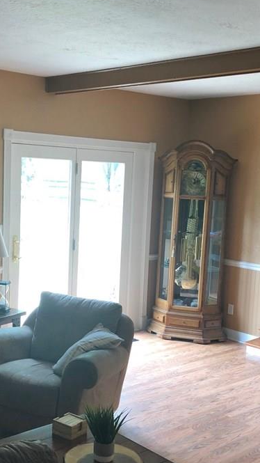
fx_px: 576
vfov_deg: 43.7
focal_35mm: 47
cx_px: 88
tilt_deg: -6.9
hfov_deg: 25.3
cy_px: 257
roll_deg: -1.4
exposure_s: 1/30
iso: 32
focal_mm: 3.99
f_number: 1.8
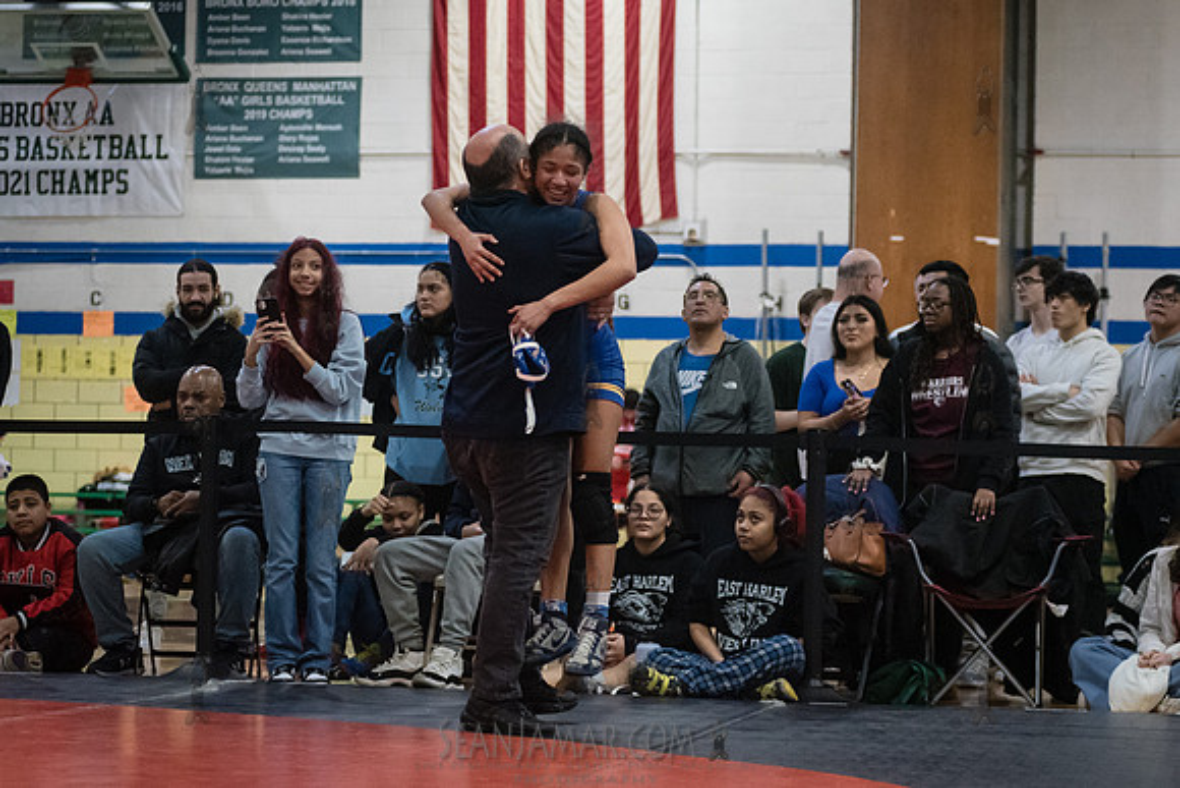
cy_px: 394
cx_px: 590
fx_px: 3205
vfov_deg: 14.0
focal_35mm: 98
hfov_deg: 20.9
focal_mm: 80
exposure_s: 1/500
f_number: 3.5
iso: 8000
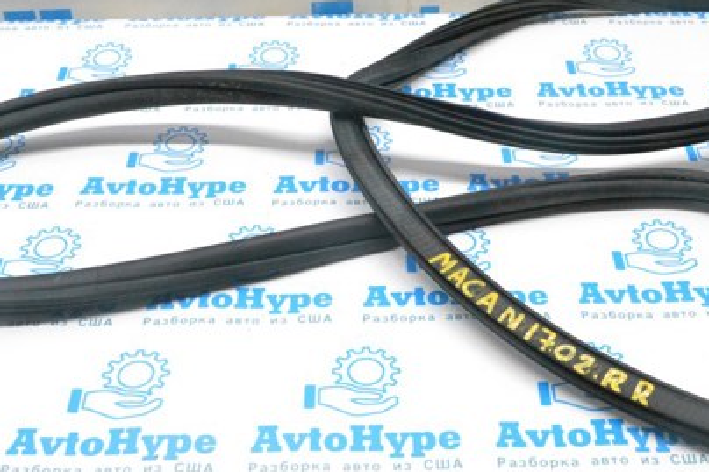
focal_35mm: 57
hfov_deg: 35.0
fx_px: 1122
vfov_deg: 23.8
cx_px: 393
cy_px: 218
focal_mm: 24
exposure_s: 1/160
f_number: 10
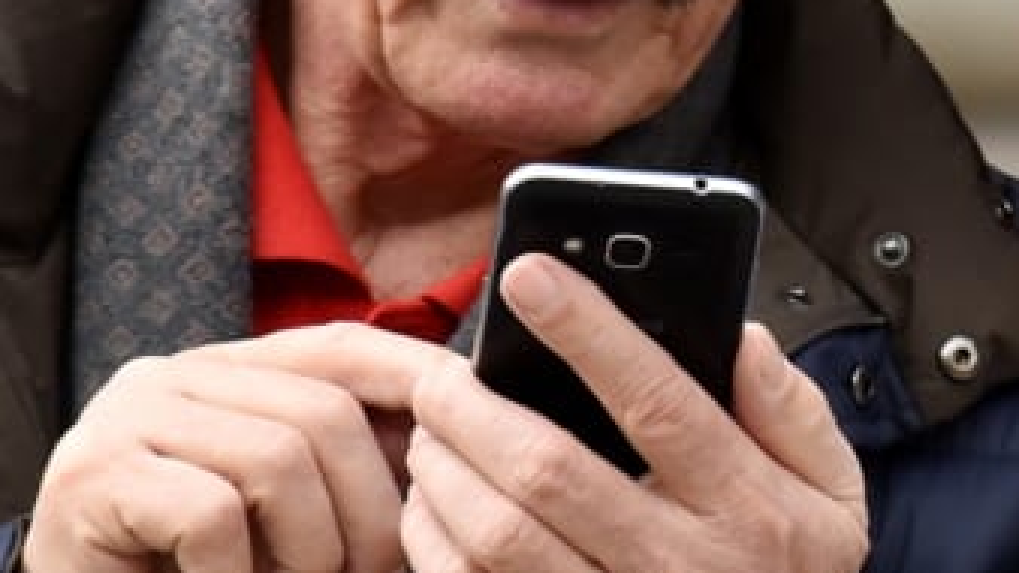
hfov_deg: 1.5
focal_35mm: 1452
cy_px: -9
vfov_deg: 0.8
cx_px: 832
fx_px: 39227
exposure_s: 1/640
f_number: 8
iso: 320
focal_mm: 260
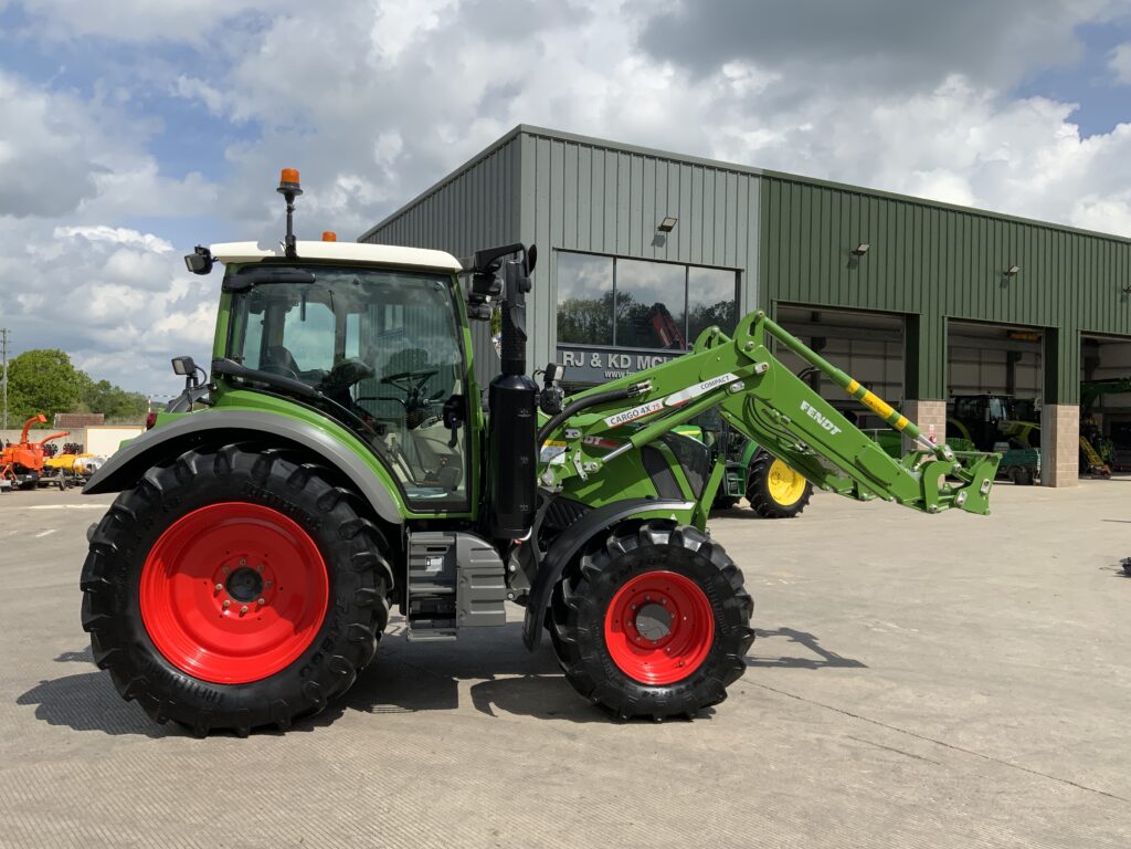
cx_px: 566
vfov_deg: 48.2
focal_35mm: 29
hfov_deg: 61.7
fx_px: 948
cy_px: 424
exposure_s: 1/2667
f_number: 1.8
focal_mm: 3
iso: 20
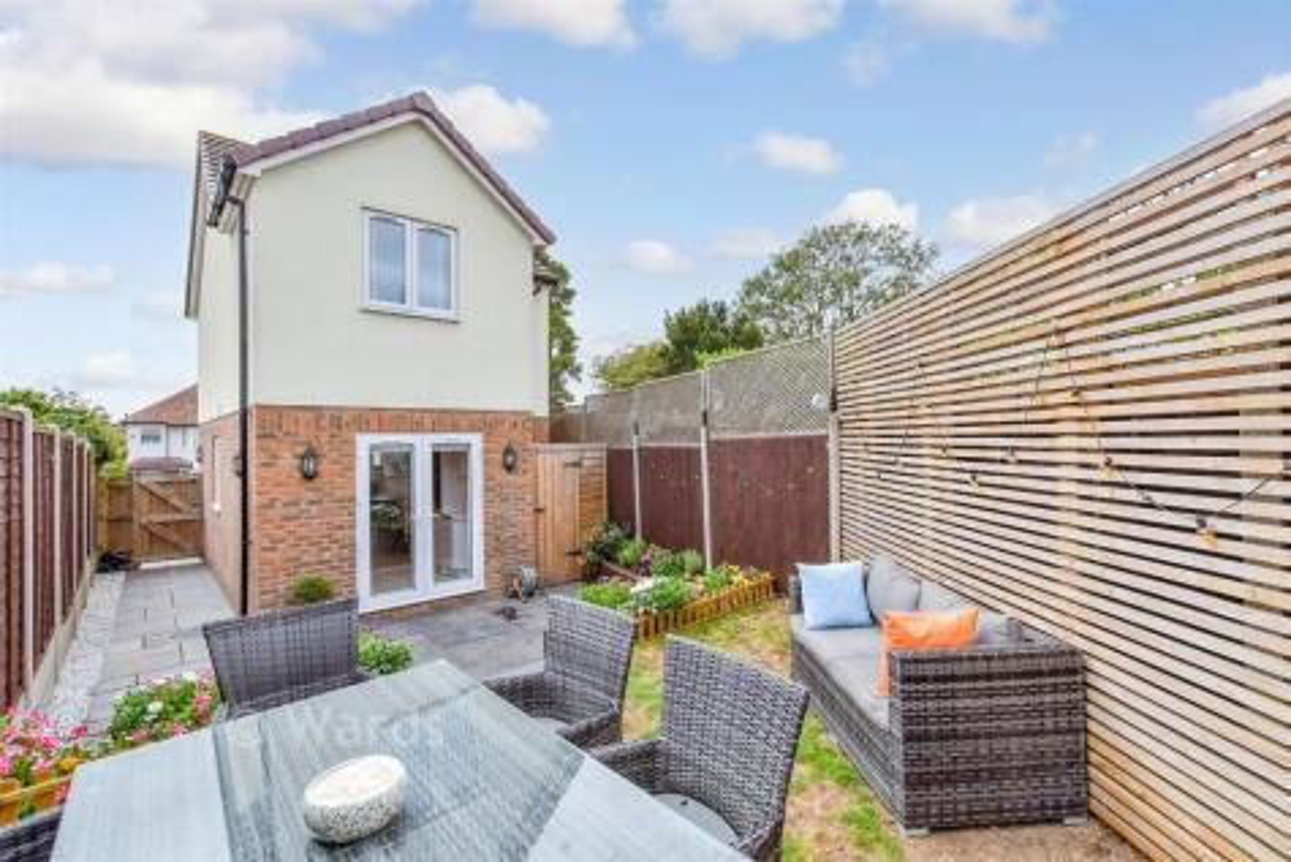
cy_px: 431
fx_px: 897
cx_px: 646
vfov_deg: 51.3
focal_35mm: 25
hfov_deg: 71.5
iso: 320
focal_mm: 17
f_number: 8
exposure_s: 1/640
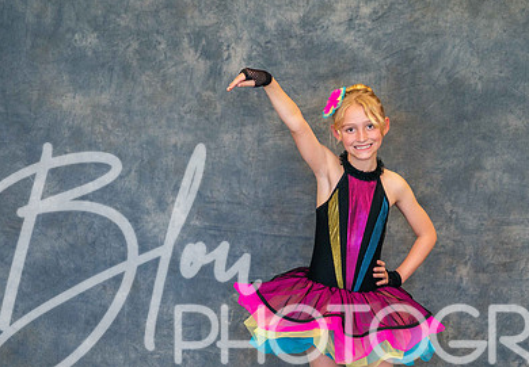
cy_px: 218
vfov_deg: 9.2
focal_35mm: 154
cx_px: 320
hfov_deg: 13.2
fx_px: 2293
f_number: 2.5
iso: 1000
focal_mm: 85
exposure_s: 1/160
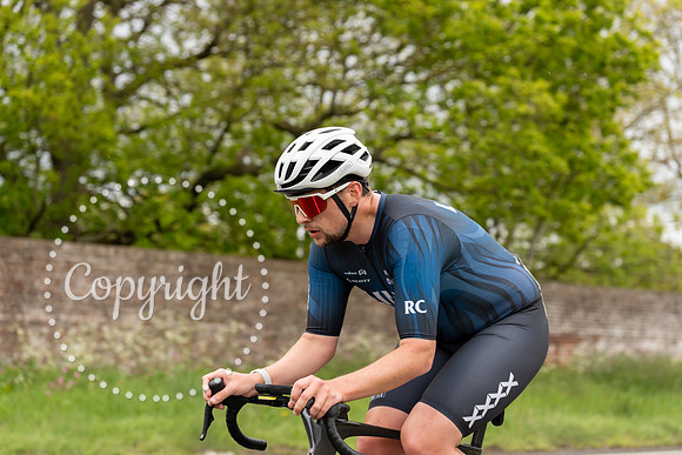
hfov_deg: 28.8
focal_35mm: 70
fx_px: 1326
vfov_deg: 19.5
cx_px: 341
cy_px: 228
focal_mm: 70
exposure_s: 1/1000
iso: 400
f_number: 3.5
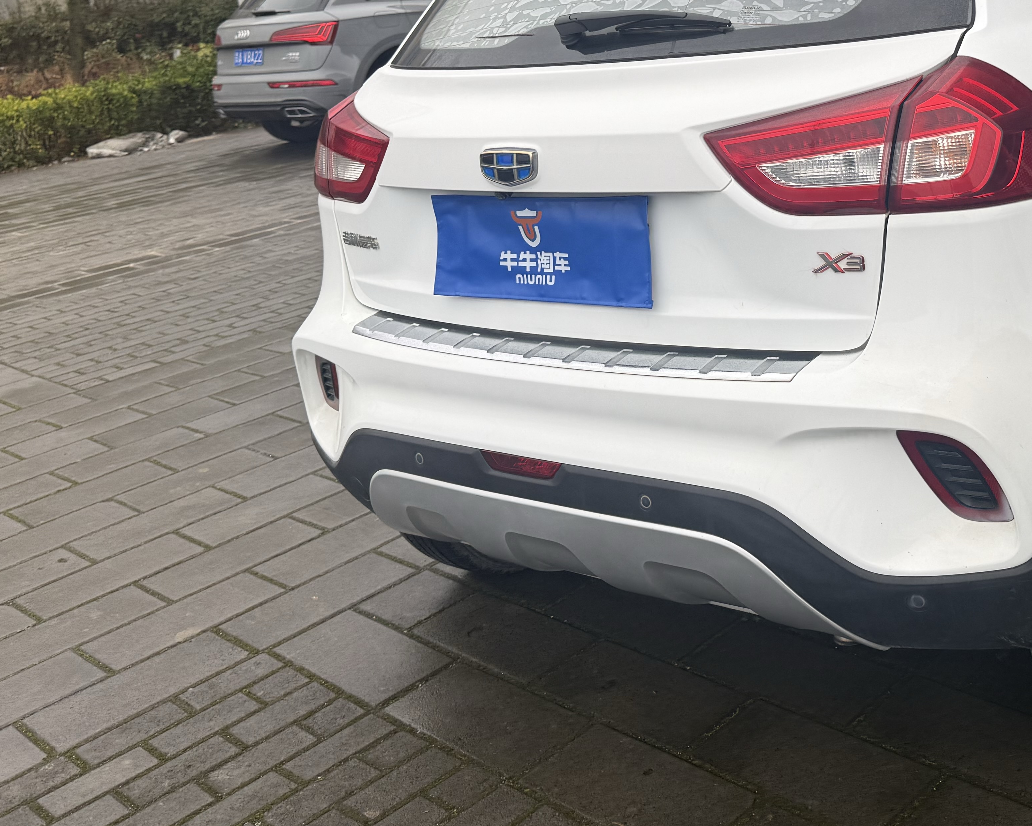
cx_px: 763
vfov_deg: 33.8
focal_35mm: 43
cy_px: 154
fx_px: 1313
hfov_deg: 41.7
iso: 64
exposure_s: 1/281
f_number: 1.78
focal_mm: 6.76
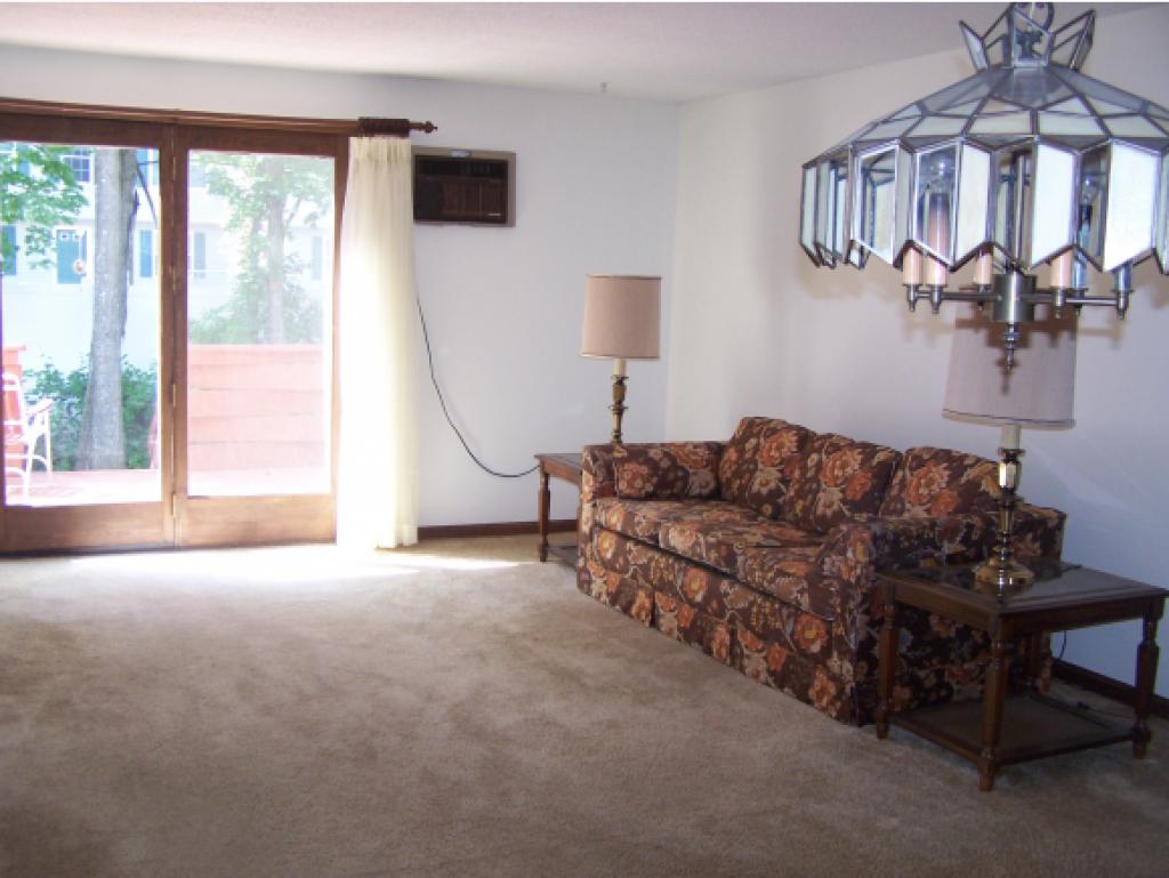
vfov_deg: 37.8
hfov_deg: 49.0
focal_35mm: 38
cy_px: 439
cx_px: 584
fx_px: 1284
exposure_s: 1/60
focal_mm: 6.3
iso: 140
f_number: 2.8
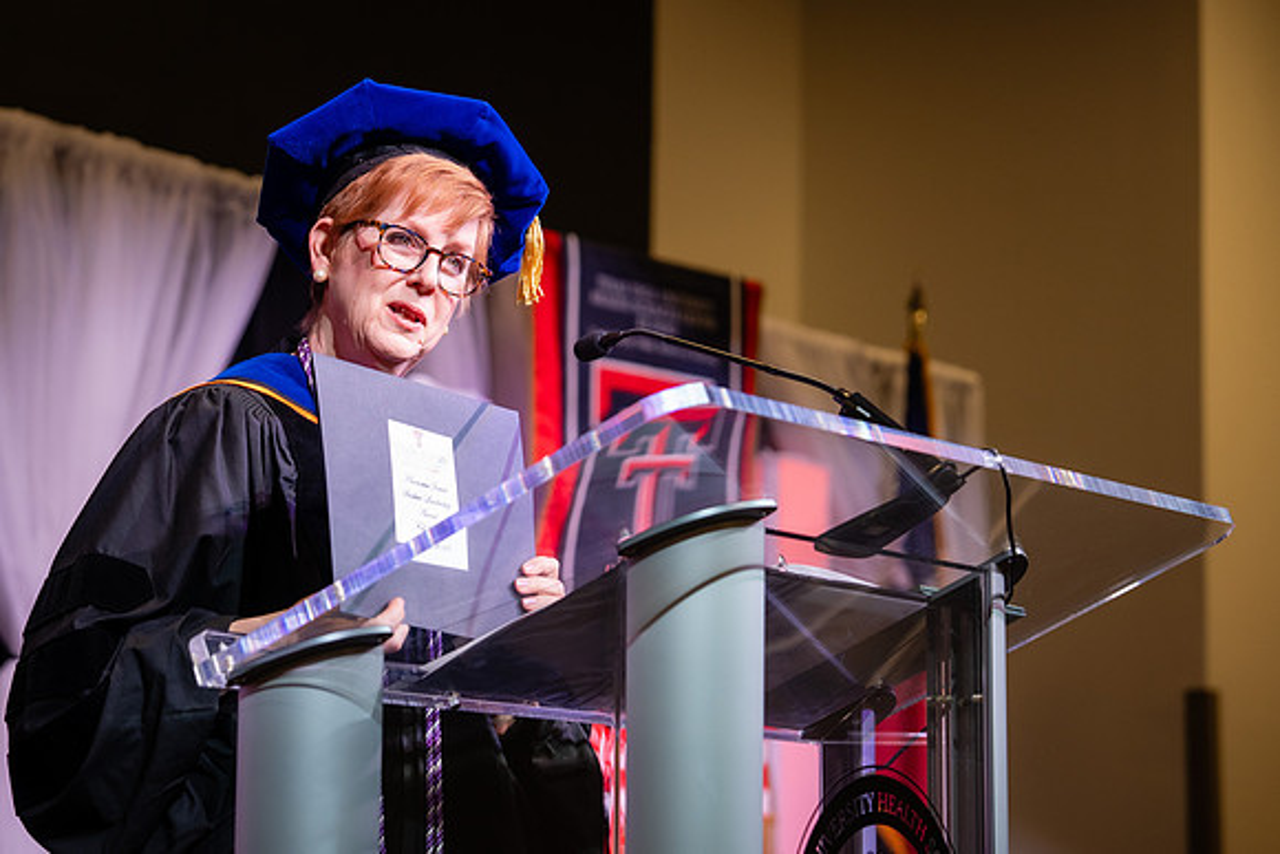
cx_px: 622
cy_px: 373
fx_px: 3955
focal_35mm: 111
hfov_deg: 18.4
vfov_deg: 12.3
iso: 500
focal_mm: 70
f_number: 2.8
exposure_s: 1/200
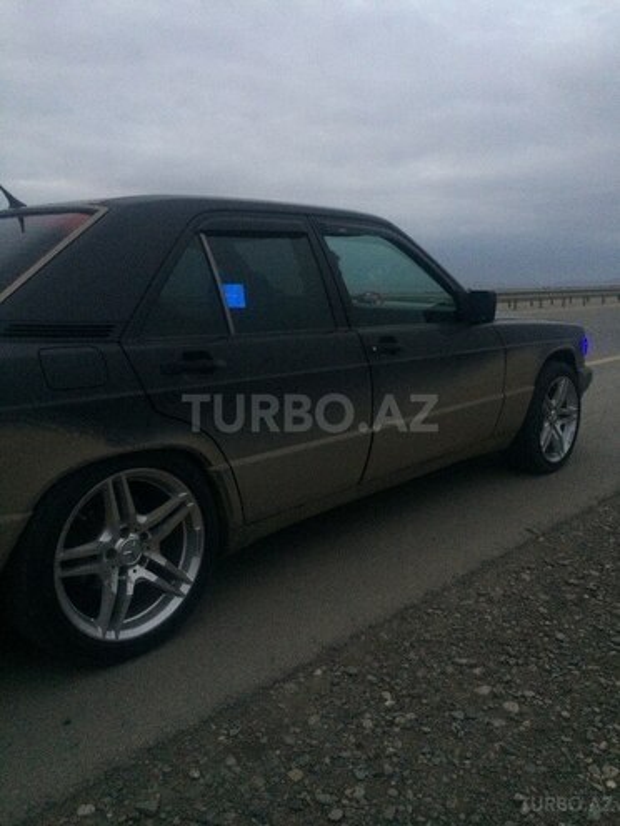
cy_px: 413
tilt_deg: -9.5
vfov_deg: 61.7
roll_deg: +2.8
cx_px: 310
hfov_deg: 48.2
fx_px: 693
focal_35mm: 29
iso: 320
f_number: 2.2
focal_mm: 4.15
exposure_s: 1/17
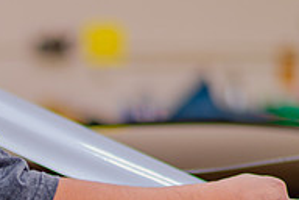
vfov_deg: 7.7
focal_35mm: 175
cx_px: -30
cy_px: 270
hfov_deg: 11.6
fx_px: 1453
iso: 100
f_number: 1.4
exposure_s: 1/60
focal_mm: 58
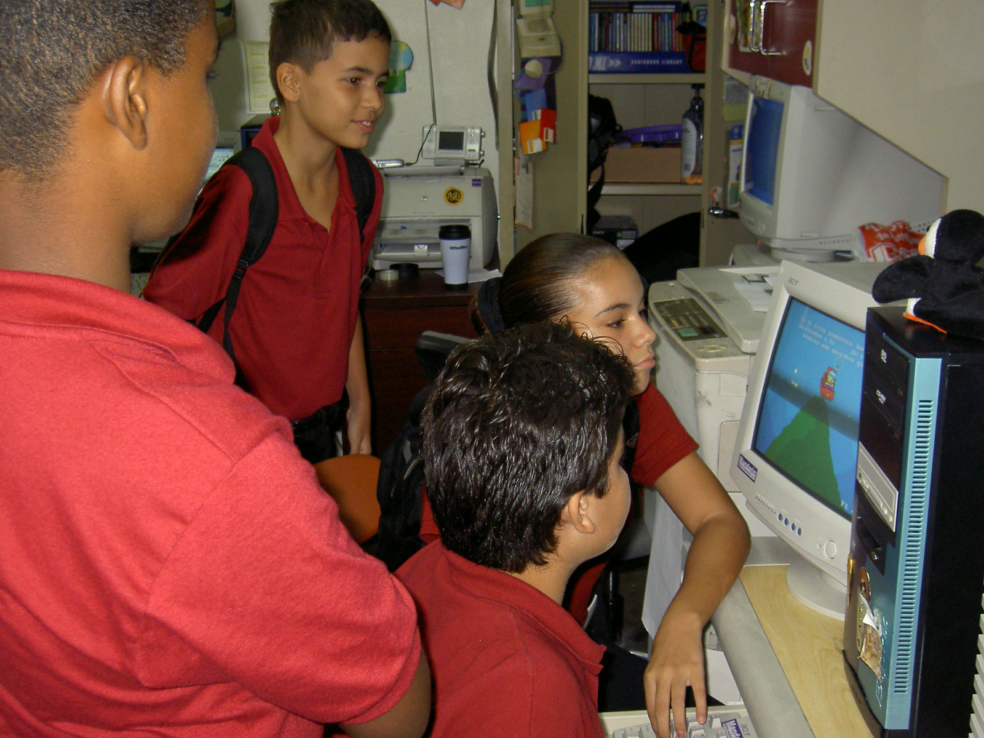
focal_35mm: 47
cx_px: 492
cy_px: 369
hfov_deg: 40.4
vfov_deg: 30.9
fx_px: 1336
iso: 200
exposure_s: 1/60
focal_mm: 7.7
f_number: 3.4
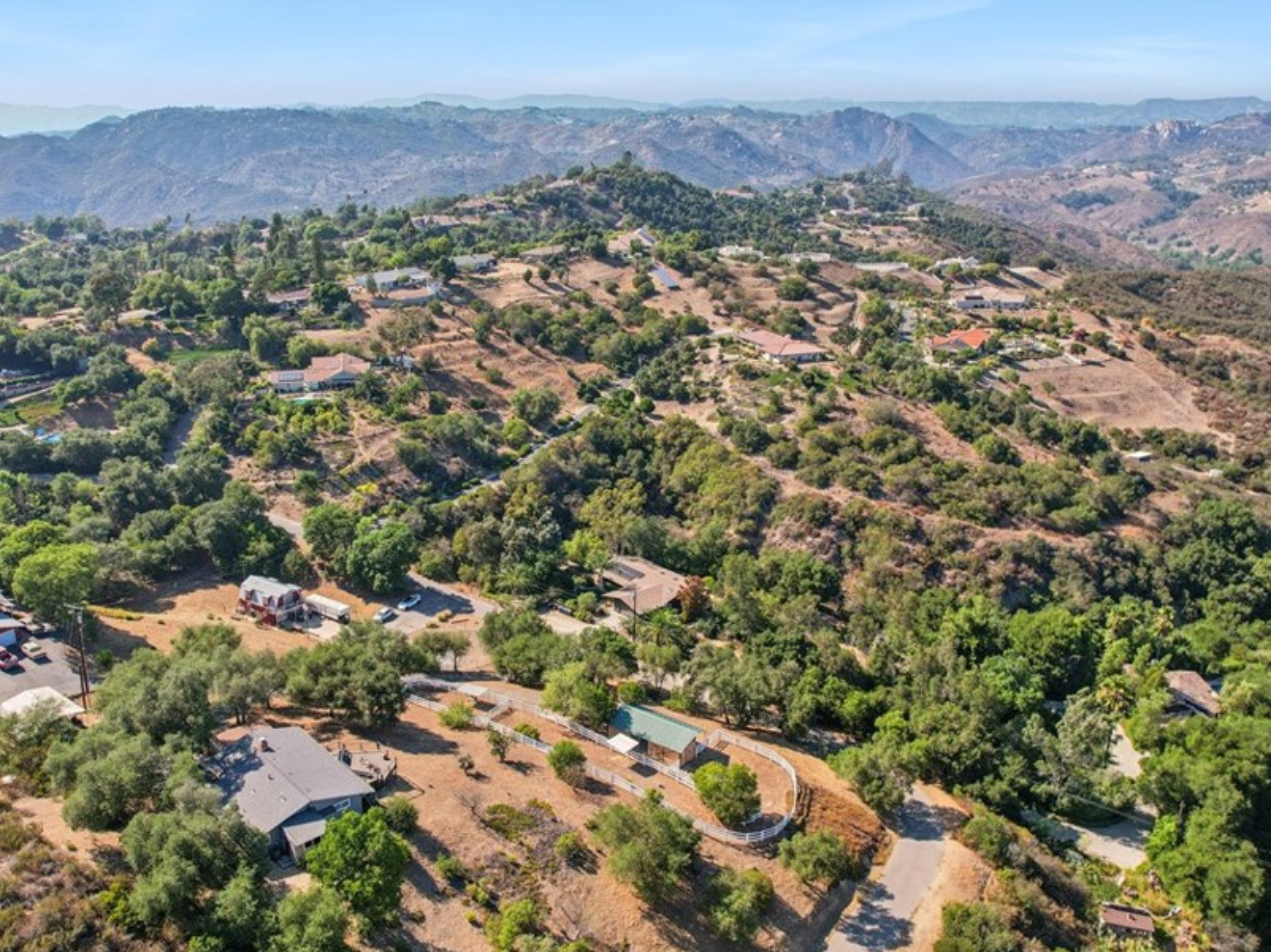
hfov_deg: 65.0
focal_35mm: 27
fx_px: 991
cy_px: 453
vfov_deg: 51.3
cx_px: 534
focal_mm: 8.38
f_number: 2.8
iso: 100
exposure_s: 1/1500
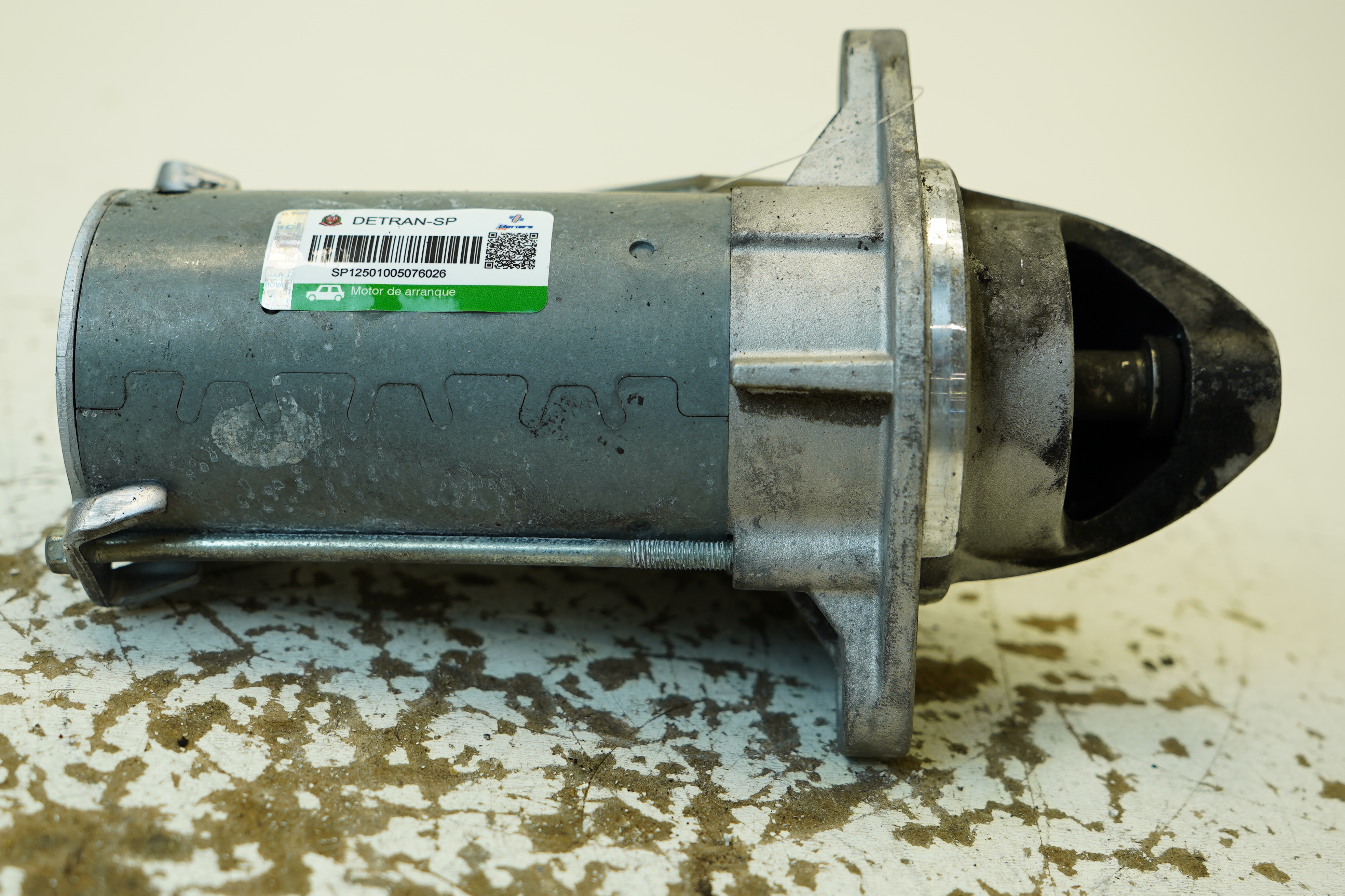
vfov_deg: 27.5
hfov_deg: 40.3
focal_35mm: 49
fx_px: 1831
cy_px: 448
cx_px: 672
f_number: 4
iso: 125
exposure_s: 1/60
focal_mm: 33
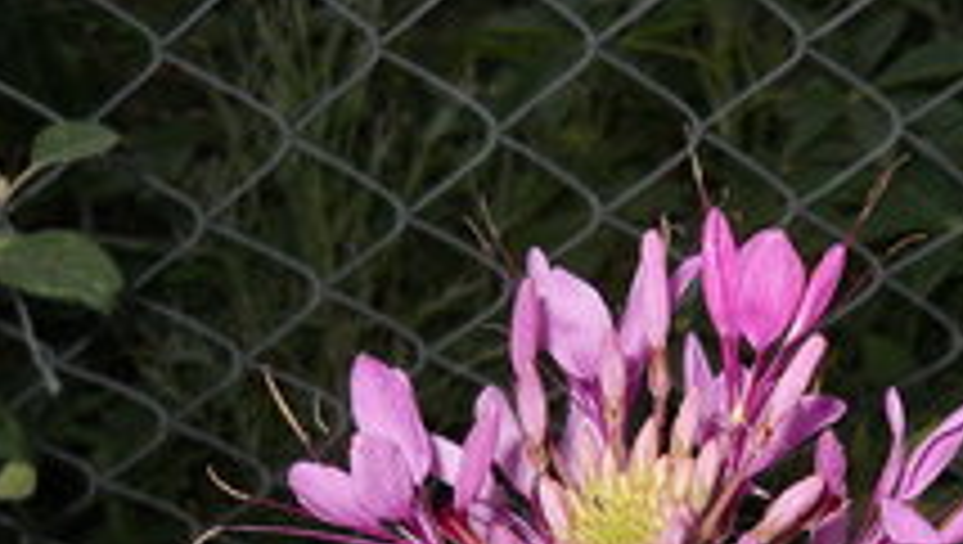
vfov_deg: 16.2
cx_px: 778
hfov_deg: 28.3
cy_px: 582
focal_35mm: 73
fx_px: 1866
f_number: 3.1
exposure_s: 1/30
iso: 80
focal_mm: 6.72
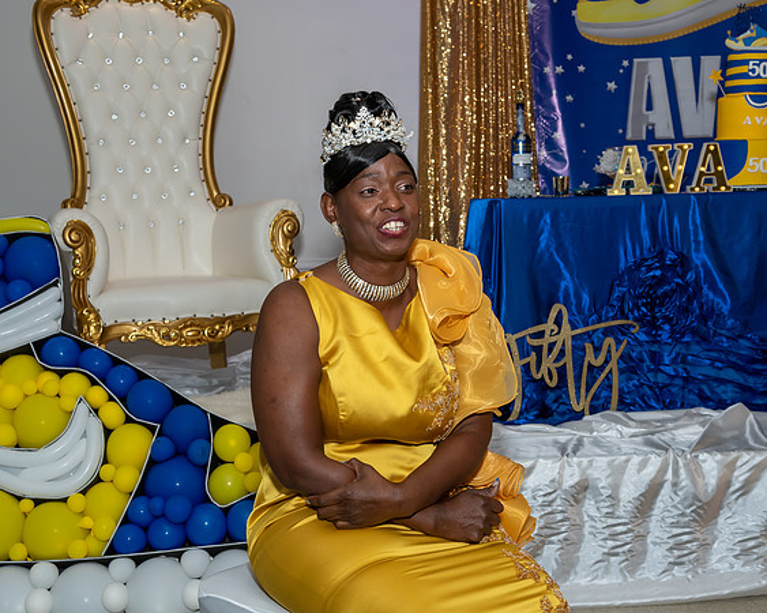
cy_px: 306
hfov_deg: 35.8
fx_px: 1188
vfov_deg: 28.9
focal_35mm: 52
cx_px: 384
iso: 500
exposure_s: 1/250
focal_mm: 31
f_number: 6.3
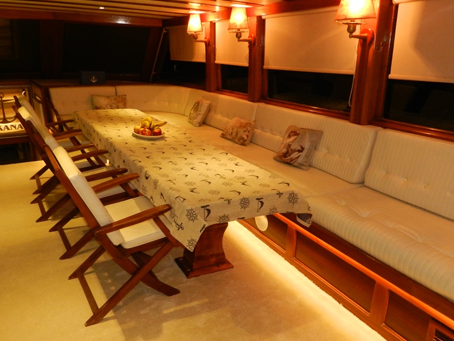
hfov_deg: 61.6
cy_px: 178
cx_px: 216
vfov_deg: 48.2
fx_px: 380
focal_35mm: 29
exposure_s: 1/25
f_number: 3.4
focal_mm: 4
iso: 400
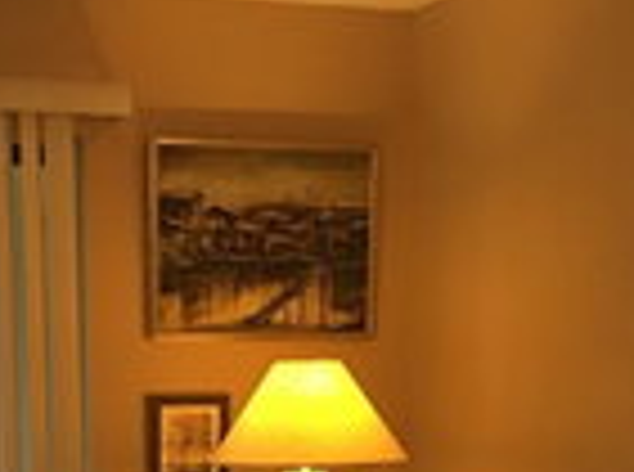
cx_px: 259
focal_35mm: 88
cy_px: 611
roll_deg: +1.5
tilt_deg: -7.6
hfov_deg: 22.3
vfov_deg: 15.9
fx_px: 1608
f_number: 2.2
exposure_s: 1/15
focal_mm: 4.15
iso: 80
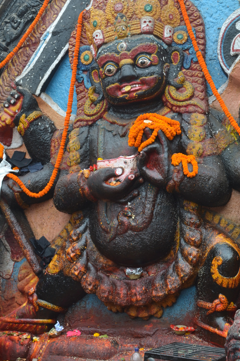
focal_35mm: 54
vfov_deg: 36.7
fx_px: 540
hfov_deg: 25.0
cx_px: 130
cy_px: 145
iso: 100
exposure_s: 1/40
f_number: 9
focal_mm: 24
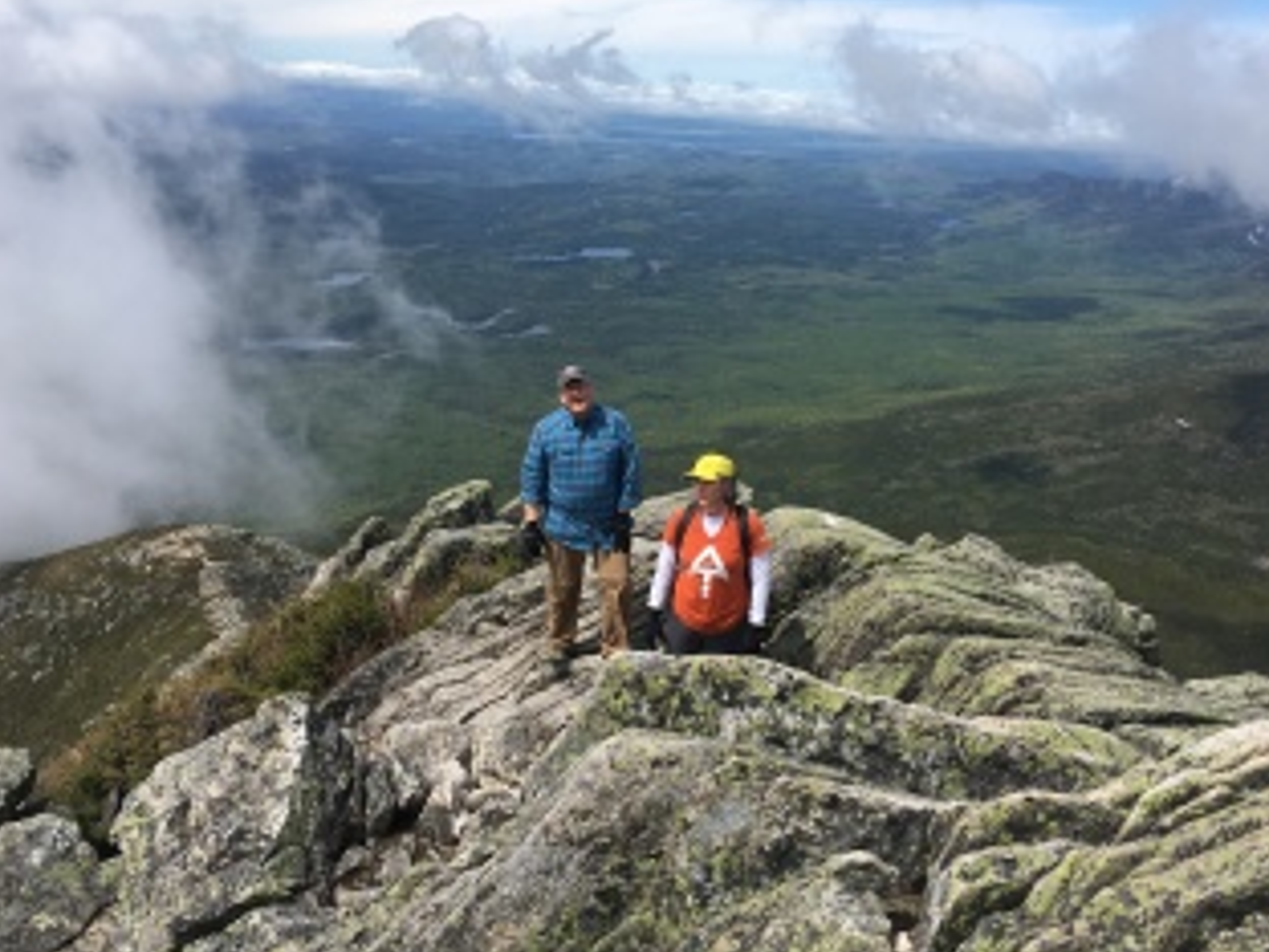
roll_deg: -2.4
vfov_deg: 41.8
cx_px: 704
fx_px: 1246
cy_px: 439
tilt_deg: -16.3
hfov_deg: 53.8
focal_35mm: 34
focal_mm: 4.15
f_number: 2.2
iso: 25
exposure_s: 1/2079
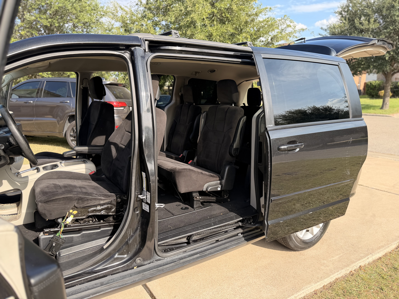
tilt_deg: -14.1
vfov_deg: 56.8
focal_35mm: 24
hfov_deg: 71.6
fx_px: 277
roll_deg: +1.3
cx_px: 200
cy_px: 150
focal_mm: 6.76
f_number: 1.78
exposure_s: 1/920
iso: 80
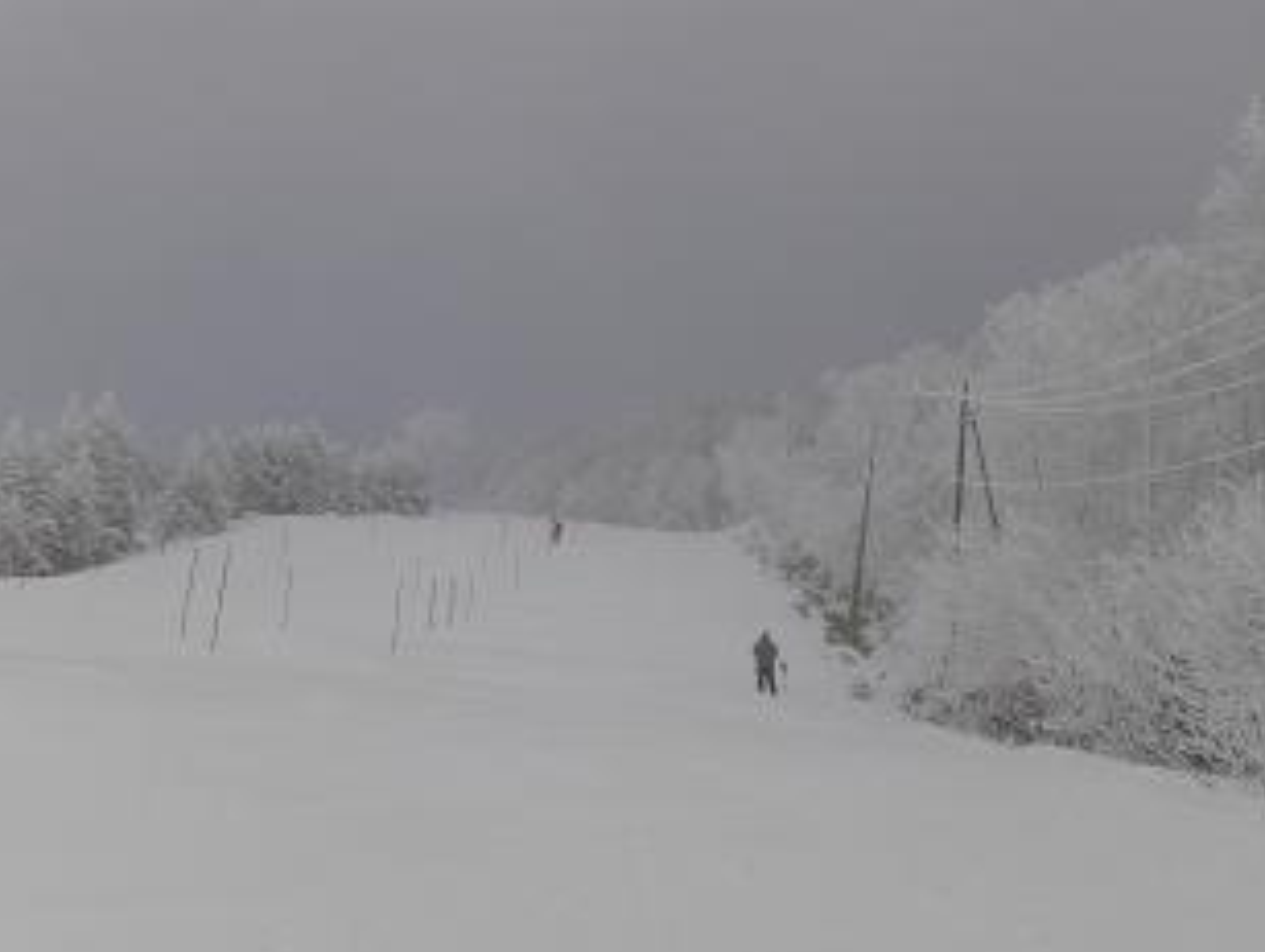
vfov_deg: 20.8
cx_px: 709
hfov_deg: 27.3
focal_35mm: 71
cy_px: 466
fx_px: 2598
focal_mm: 10.4
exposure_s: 1/640
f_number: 7.2
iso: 64
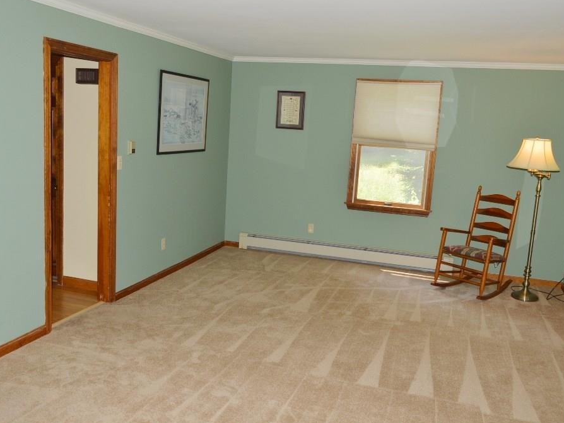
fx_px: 538
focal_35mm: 33
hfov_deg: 55.3
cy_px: 212
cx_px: 278
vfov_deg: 43.0
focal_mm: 20
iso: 200
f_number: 5.6
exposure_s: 1/60
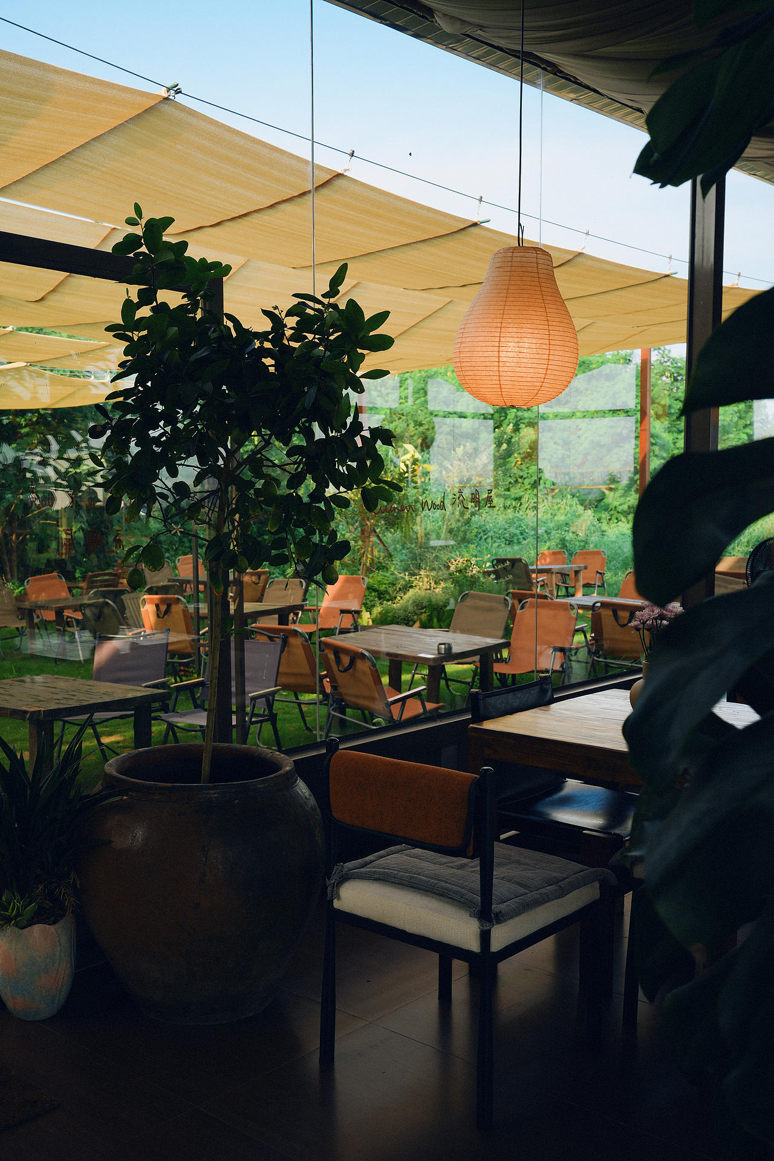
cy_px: 580
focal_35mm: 35
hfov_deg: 37.9
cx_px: 387
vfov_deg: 54.4
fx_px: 1129
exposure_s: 1/125
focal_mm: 35
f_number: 8
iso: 160
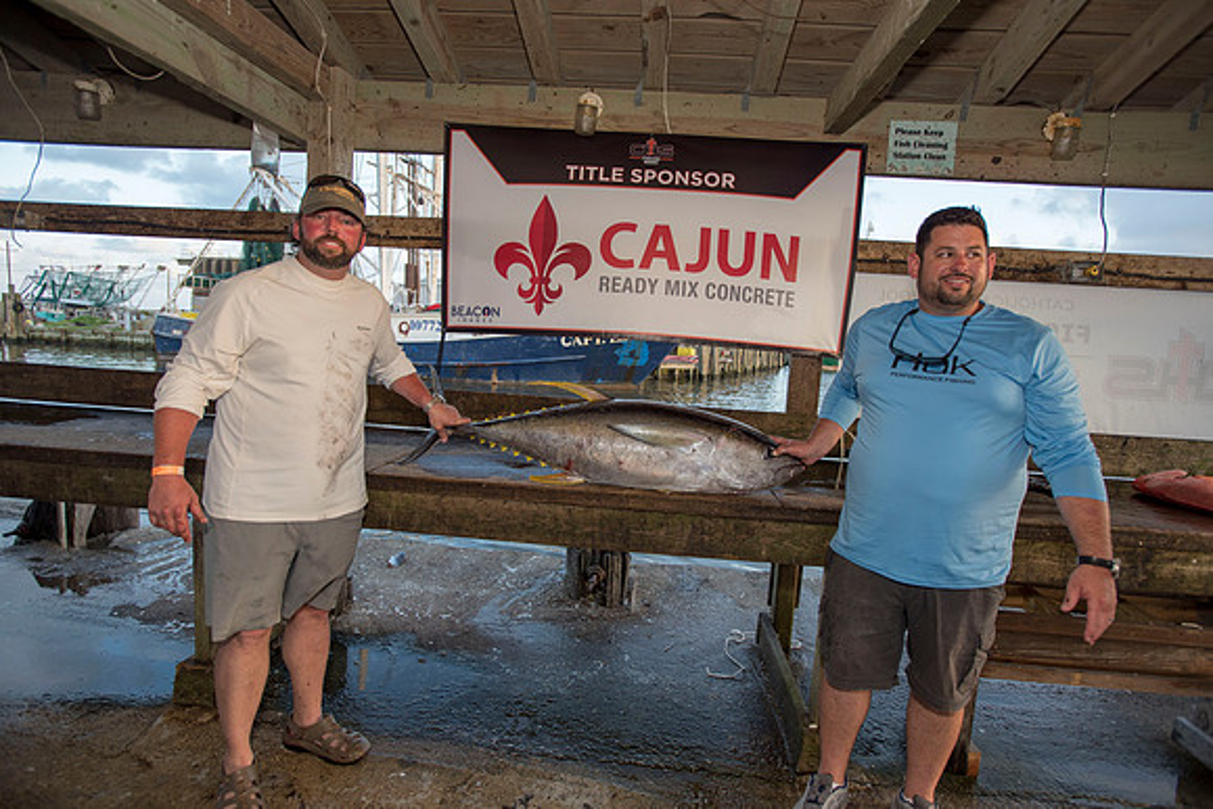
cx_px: 606
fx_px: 674
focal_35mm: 20
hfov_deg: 84.0
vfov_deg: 62.0
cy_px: 404
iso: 250
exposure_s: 1/320
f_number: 3.5
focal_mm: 20
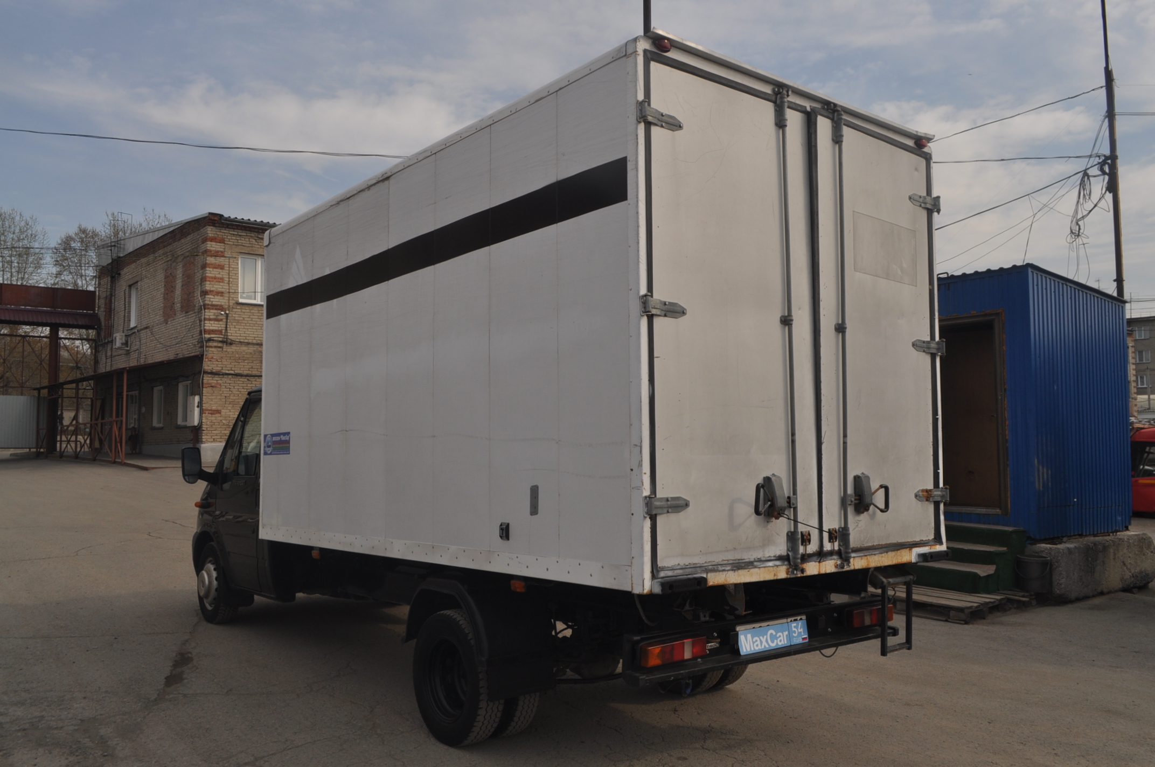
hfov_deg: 62.0
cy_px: 384
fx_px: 961
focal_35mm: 30
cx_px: 578
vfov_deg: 43.5
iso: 200
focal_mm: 20
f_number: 9
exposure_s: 1/320
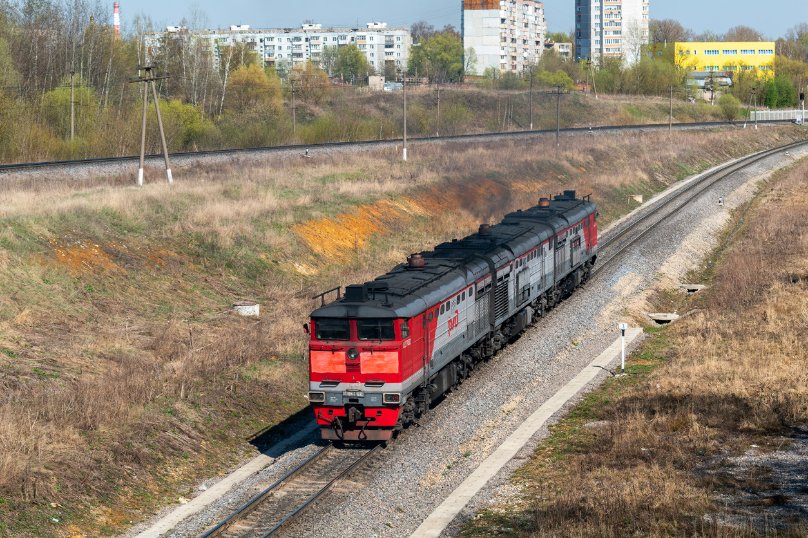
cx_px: 411
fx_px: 1919
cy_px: 274
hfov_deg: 23.8
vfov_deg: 16.0
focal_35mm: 86
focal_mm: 55
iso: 100
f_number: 8
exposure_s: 1/250
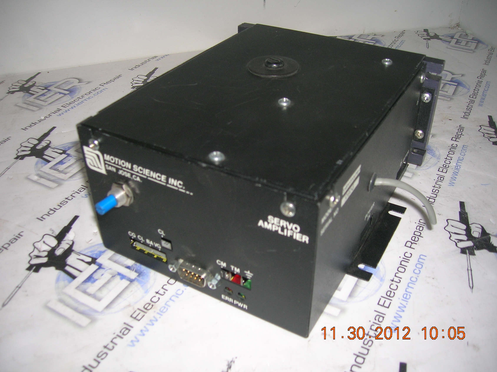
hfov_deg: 54.0
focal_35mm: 34
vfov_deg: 41.7
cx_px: 248
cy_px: 186
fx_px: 488
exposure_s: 1/60.1
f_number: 2.9
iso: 50
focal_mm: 5.7
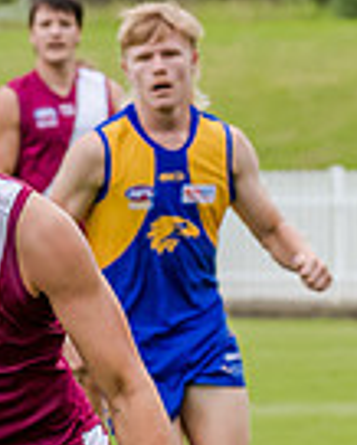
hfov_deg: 1.7
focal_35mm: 889
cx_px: -333
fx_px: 11728
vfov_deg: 2.2
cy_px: 557
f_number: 8
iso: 800
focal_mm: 180
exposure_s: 1/800
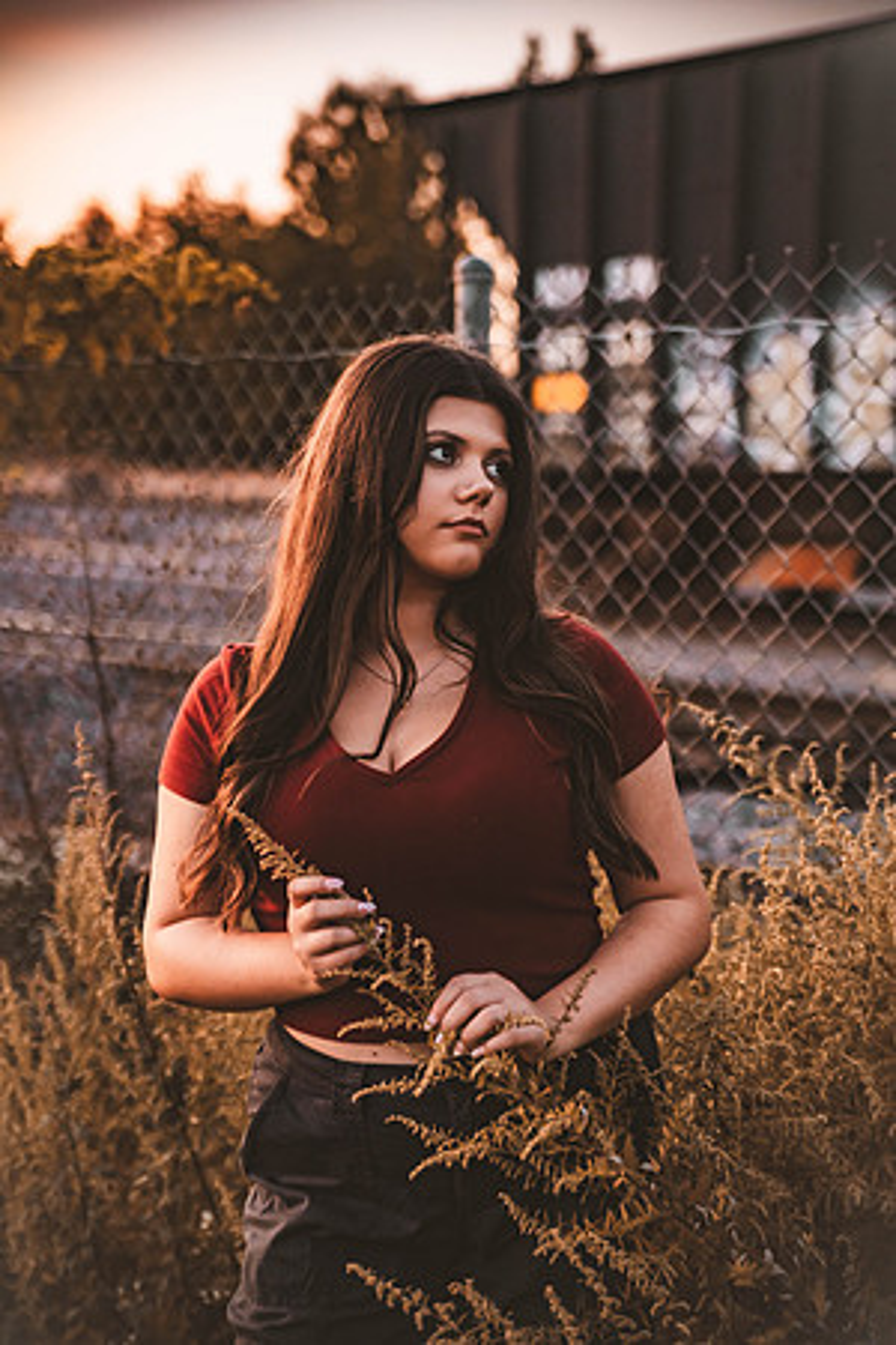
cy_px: 672
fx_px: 2464
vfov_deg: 30.5
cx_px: 448
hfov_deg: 20.6
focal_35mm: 66
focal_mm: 66
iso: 1000
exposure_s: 1/100
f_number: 2.8
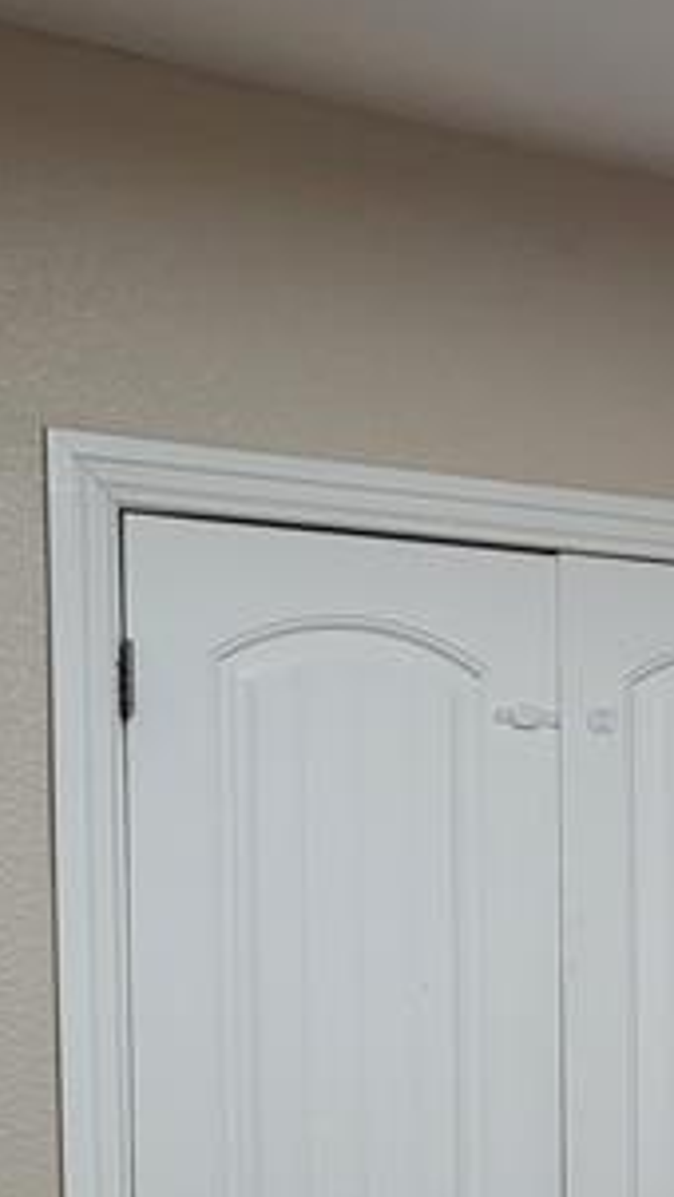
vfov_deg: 28.4
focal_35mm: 72
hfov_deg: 15.7
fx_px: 2286
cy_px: 1046
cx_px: 936
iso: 250
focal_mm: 4.25
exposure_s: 1/60
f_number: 1.8
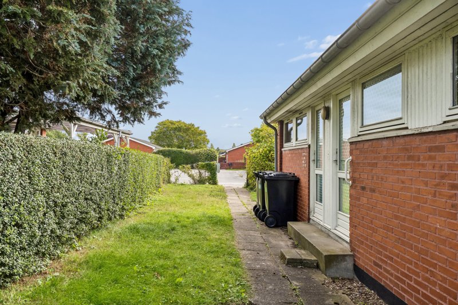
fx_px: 382
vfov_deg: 43.6
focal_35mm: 30
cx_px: 229
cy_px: 152
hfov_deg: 61.9
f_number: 8
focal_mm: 20
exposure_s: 1/200
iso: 250
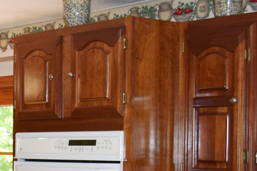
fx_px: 864
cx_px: -95
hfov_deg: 15.9
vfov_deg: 11.2
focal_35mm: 121
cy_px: 164
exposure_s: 1/125
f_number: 5.6
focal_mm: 24
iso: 450
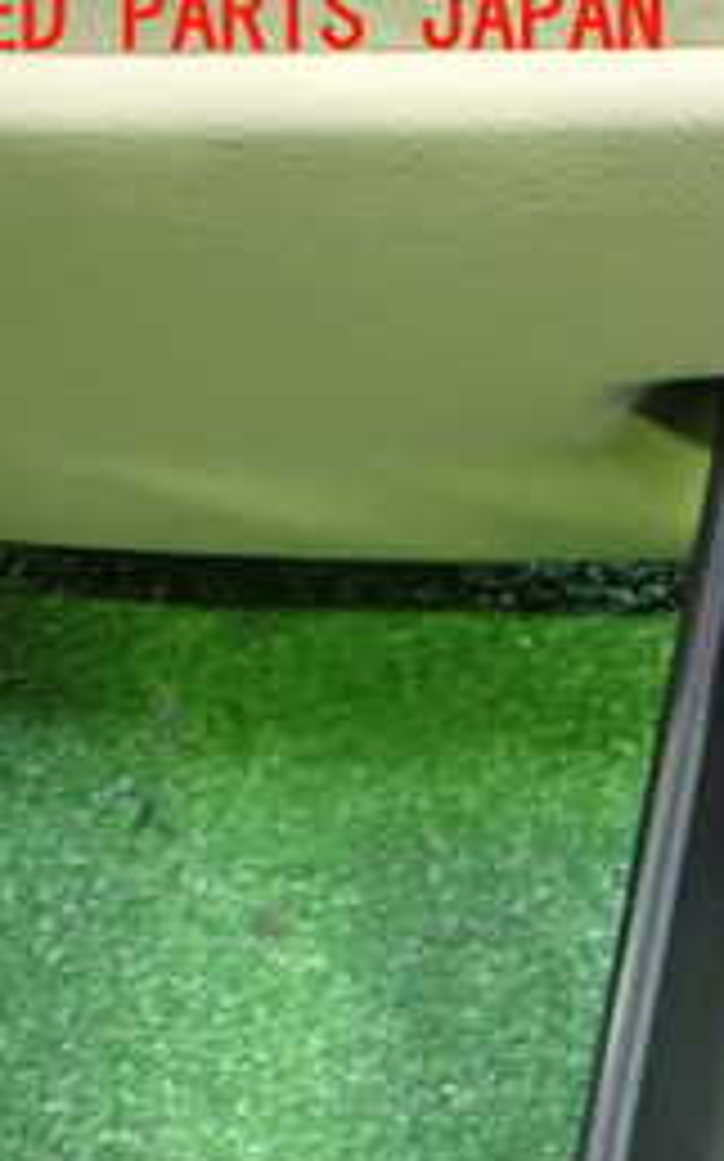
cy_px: 976
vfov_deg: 27.2
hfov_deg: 15.7
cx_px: 1196
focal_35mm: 74
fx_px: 2339
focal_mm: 5.4
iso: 800
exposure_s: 1/30
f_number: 2.3
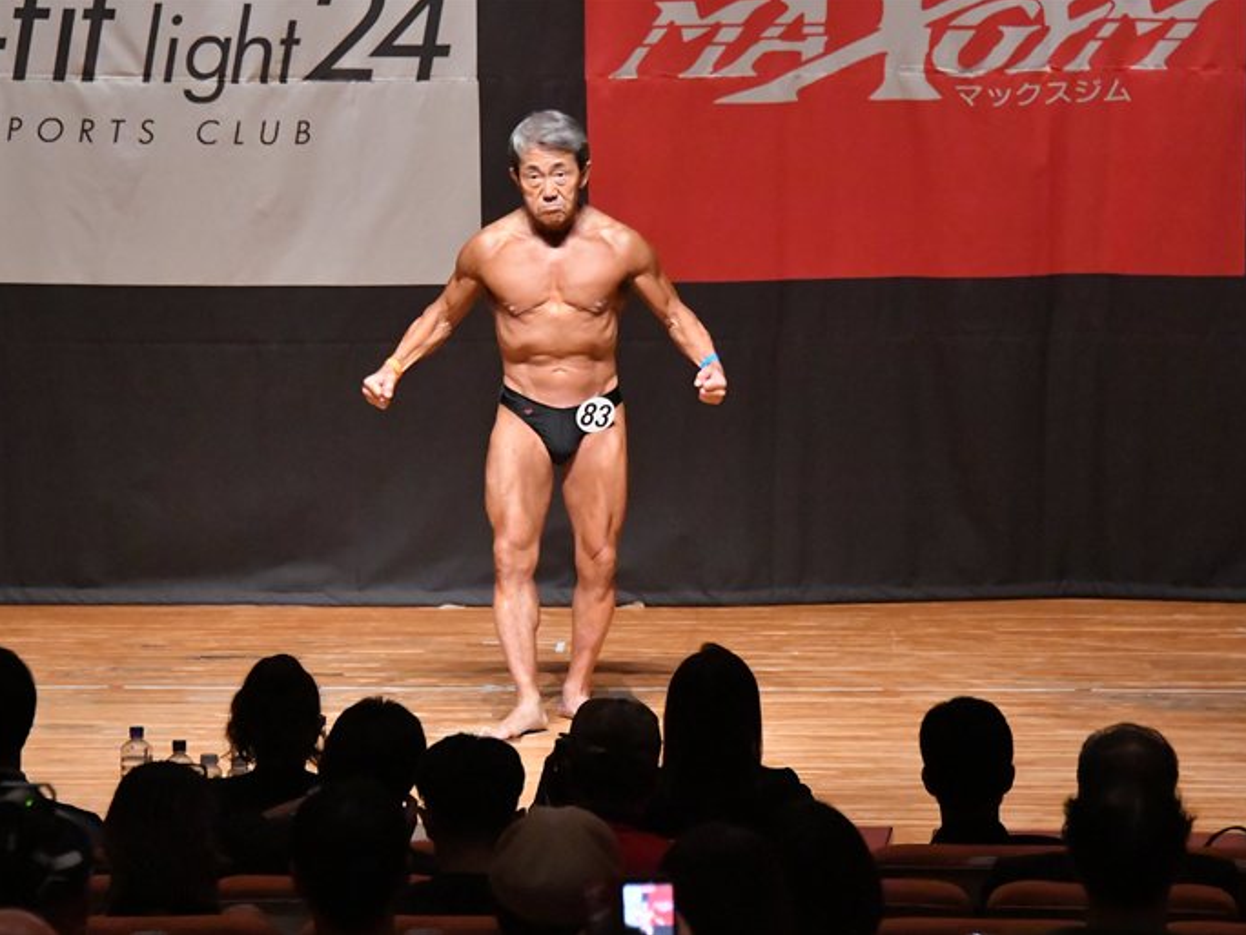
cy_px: 467
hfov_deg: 8.1
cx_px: 557
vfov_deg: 6.1
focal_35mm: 245
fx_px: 8819
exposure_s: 1/400
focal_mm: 150
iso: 12800
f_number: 5.6
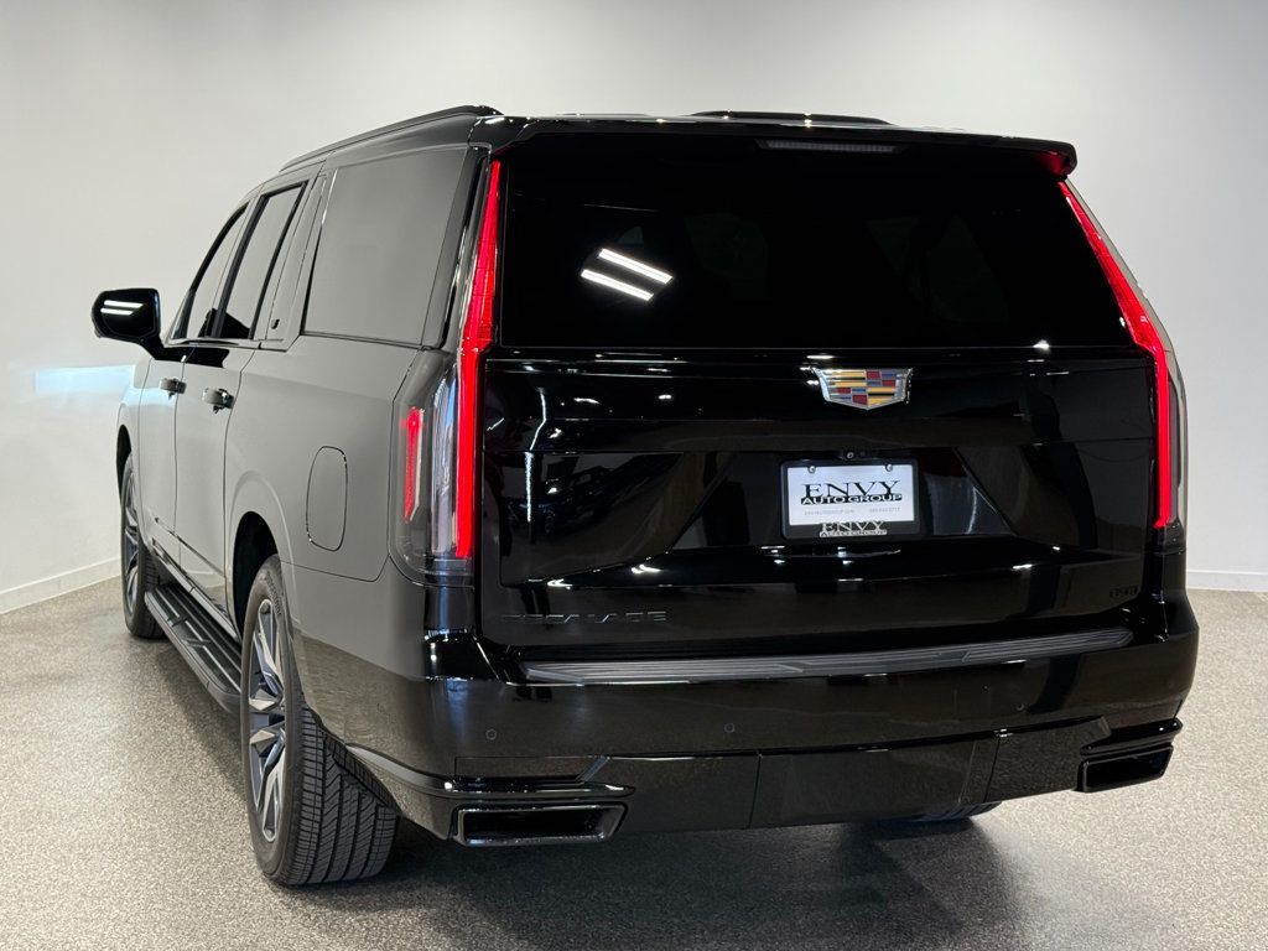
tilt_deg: -4.8
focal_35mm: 48
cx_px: 634
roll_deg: -1.1
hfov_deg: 39.7
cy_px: 476
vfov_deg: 30.3
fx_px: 1758
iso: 125
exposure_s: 1/240
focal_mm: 6.76
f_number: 1.78
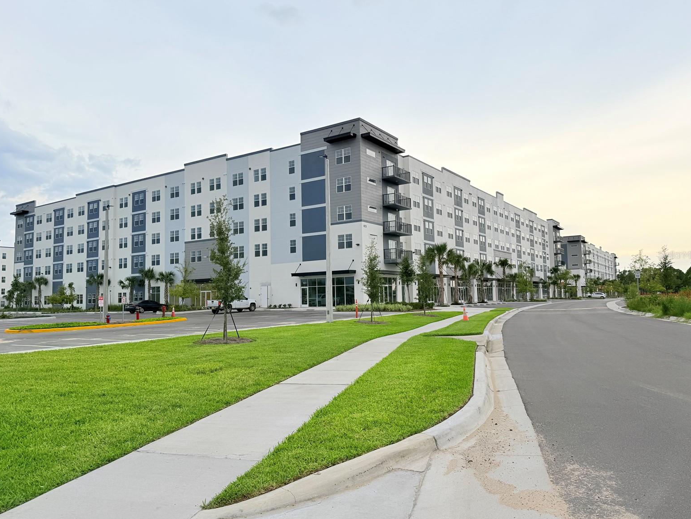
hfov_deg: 69.4
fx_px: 499
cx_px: 341
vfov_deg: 54.9
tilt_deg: +3.5
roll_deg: +1.0
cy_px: 255
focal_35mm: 25
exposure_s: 1/2169
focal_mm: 6.76
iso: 80
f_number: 1.78
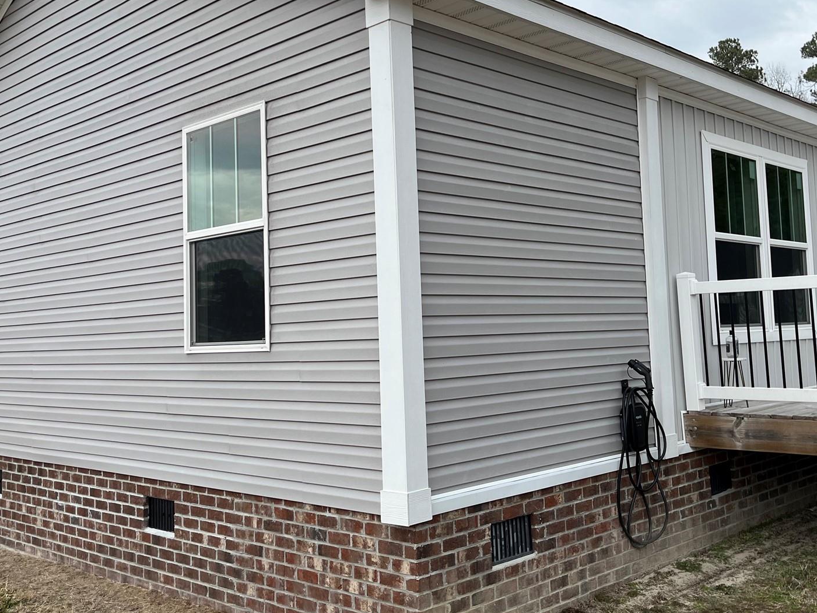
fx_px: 897
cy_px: 241
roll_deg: +2.4
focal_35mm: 38
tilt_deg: +6.1
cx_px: 428
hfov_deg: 49.0
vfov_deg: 37.6
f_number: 1.6
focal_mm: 5.1
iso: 50
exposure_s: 1/833
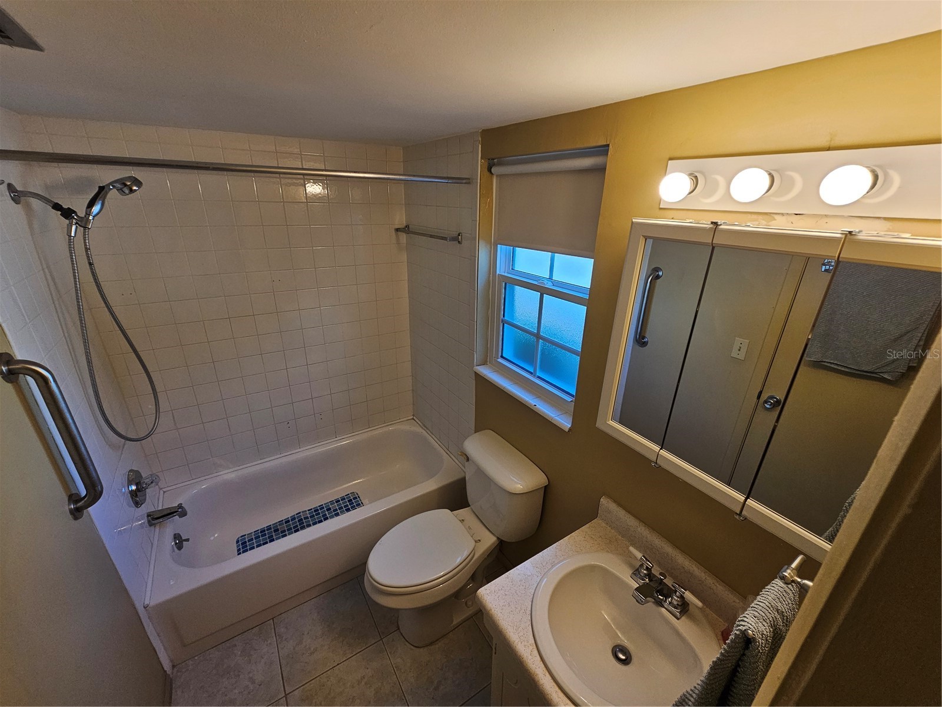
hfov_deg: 106.2
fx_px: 354
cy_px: 354
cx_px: 471
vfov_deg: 89.9
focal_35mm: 13
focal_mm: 2.2
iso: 80
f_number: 2.2
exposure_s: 1/120
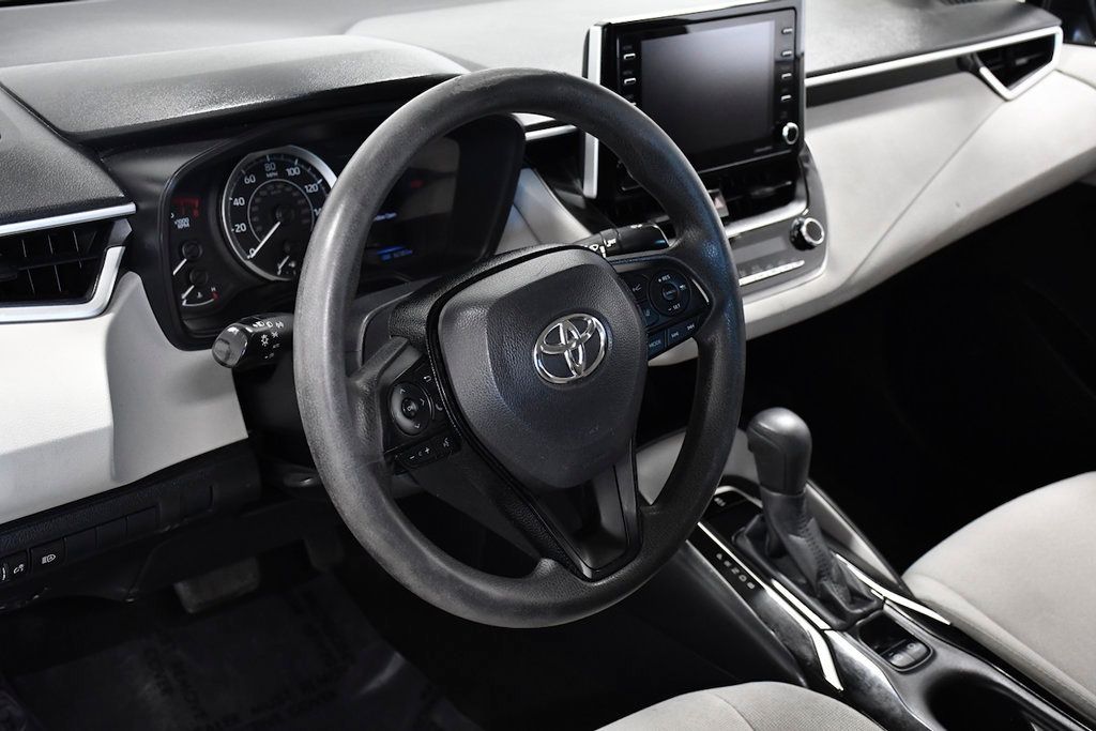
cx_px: 548
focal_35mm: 48
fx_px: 1461
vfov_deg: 28.1
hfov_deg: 41.1
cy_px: 366
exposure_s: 1/160
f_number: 4
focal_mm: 32
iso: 2500
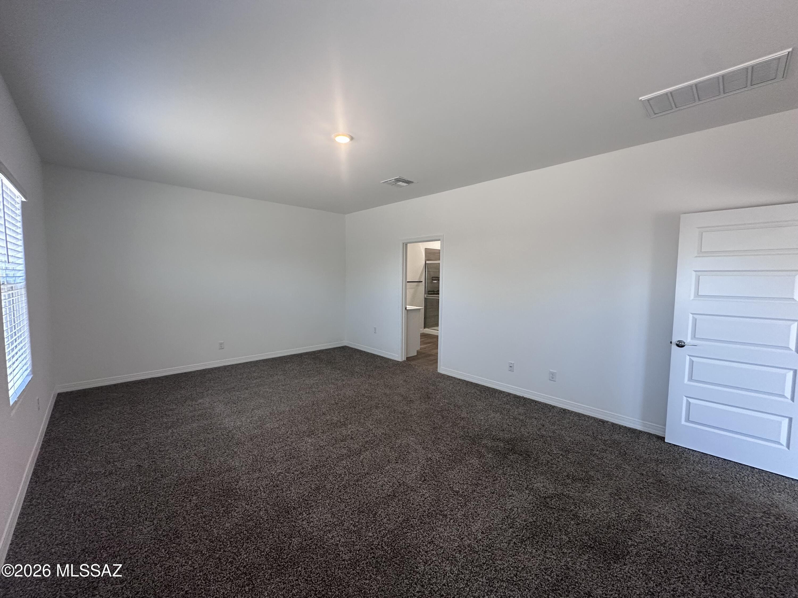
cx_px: 399
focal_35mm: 14
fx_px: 323
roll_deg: -0.6
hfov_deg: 102.1
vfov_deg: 85.7
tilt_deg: -3.5
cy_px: 299
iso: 250
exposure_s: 1/120
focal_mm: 2.22
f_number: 2.2
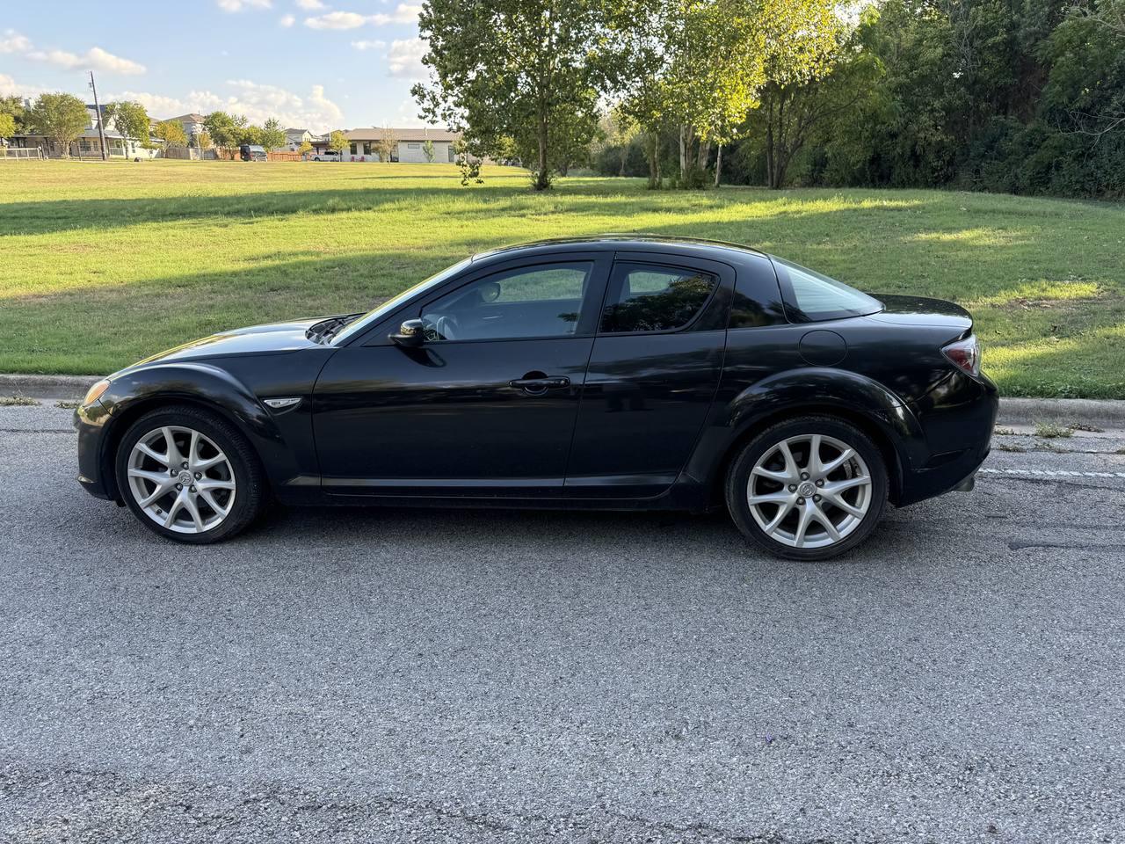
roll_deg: -0.3
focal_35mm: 24
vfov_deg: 56.8
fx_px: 780
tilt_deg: -16.6
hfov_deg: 71.6
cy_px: 422
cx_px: 562
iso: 80
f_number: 1.78
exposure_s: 1/381
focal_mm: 6.76
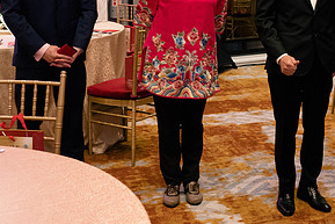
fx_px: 642
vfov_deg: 19.3
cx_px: 298
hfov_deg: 28.2
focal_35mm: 69
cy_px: 12
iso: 1000
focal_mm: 16
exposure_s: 1/60
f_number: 2.8
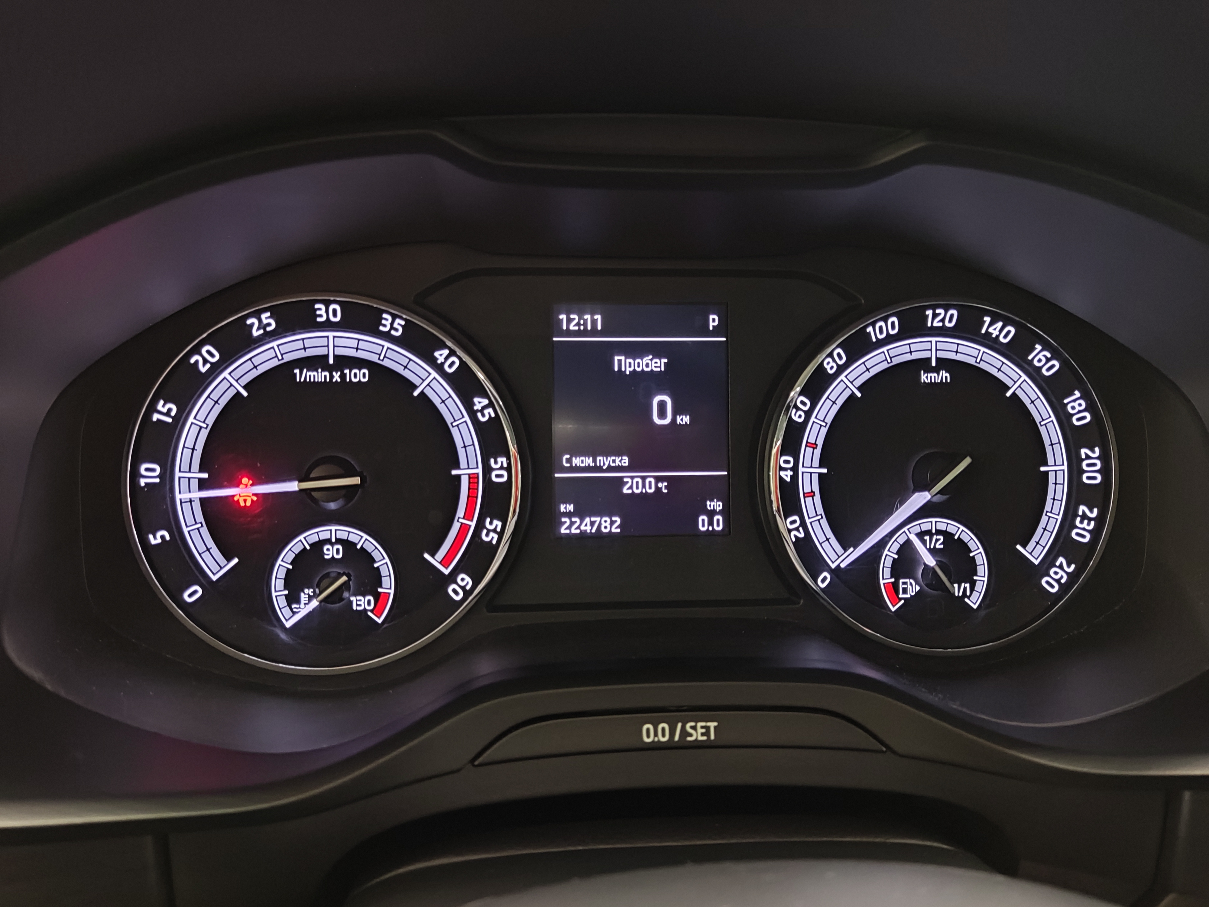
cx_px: 604
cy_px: 454
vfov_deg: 53.1
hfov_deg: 67.3
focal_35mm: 26
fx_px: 908
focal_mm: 4.74
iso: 734
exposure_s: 1/11
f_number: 1.79
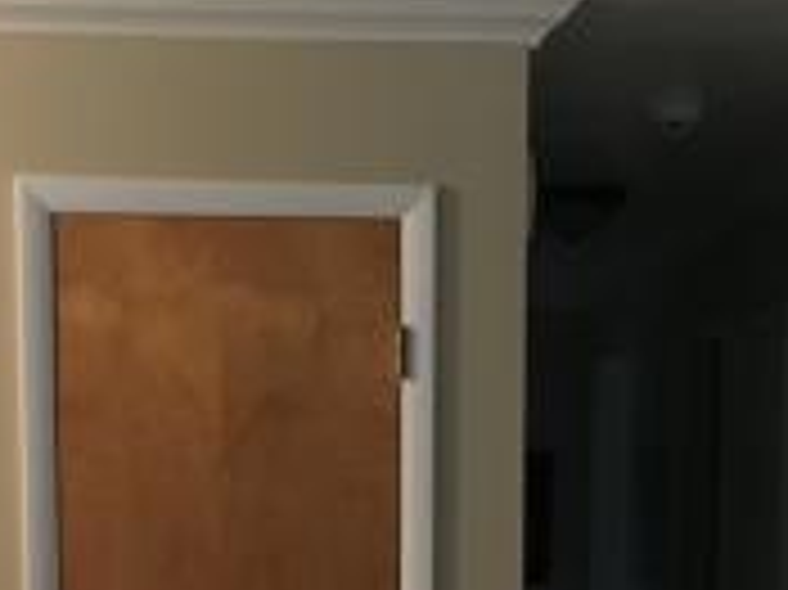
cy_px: 878
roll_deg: +0.1
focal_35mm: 106
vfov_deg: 13.2
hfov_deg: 18.6
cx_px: 446
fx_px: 2411
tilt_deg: -9.2
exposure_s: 1/24
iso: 200
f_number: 2.2
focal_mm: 4.15
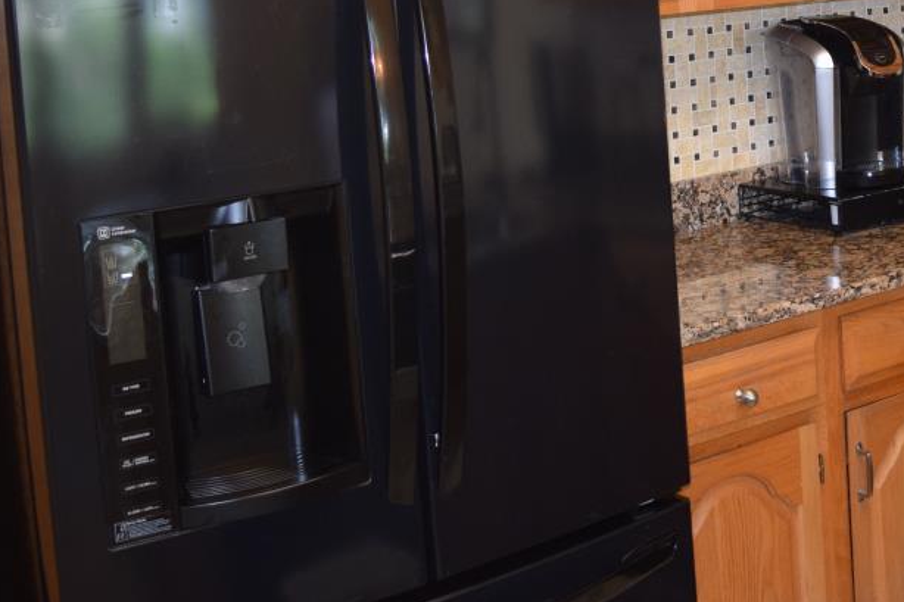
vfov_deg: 19.9
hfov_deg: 29.0
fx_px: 1657
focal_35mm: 66
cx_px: 858
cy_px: -24
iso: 800
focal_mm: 18
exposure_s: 1/60
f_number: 4
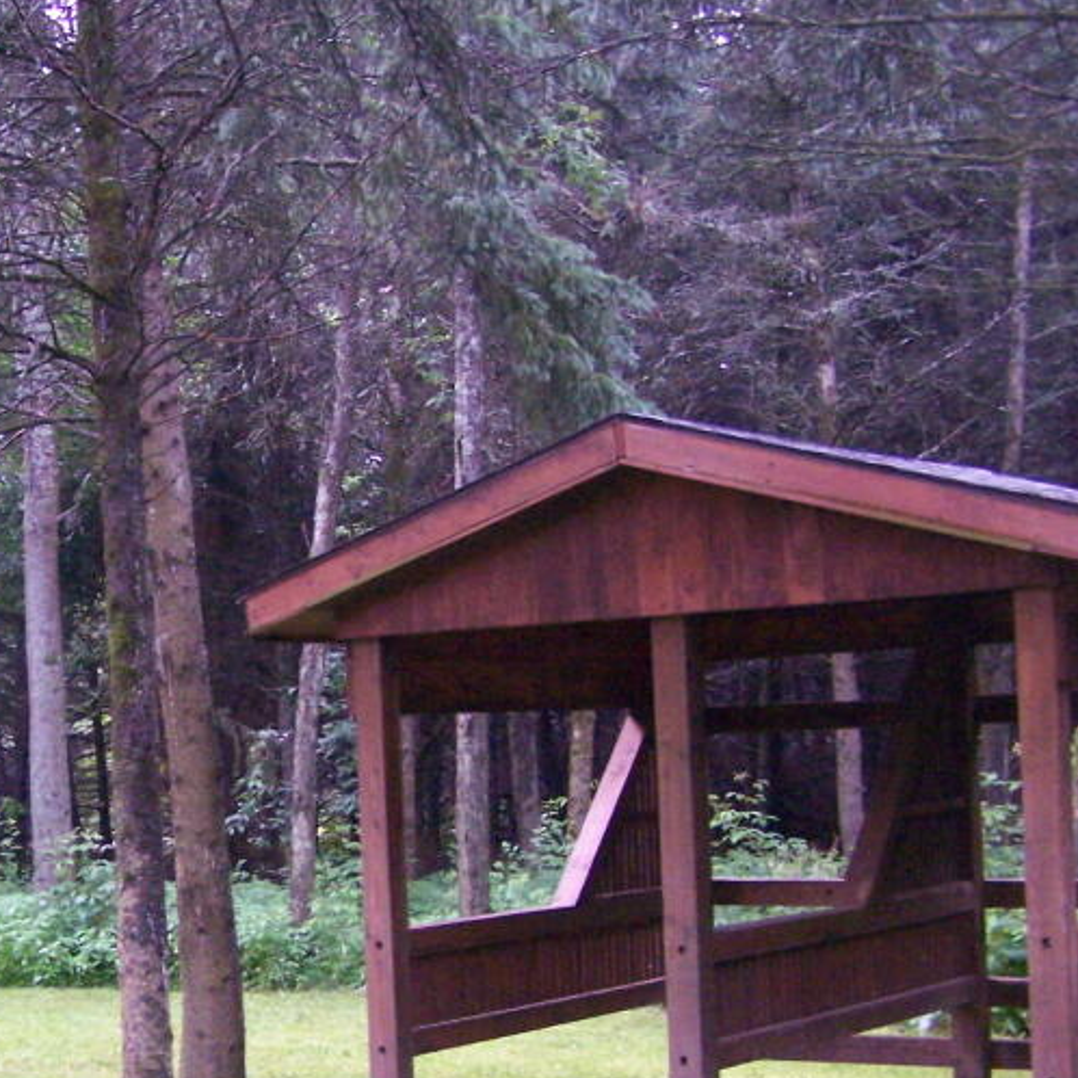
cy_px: 725
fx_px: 2431
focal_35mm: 69
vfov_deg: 24.9
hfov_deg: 24.1
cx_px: 39
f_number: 2.8
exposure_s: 1/125
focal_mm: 6.3
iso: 400
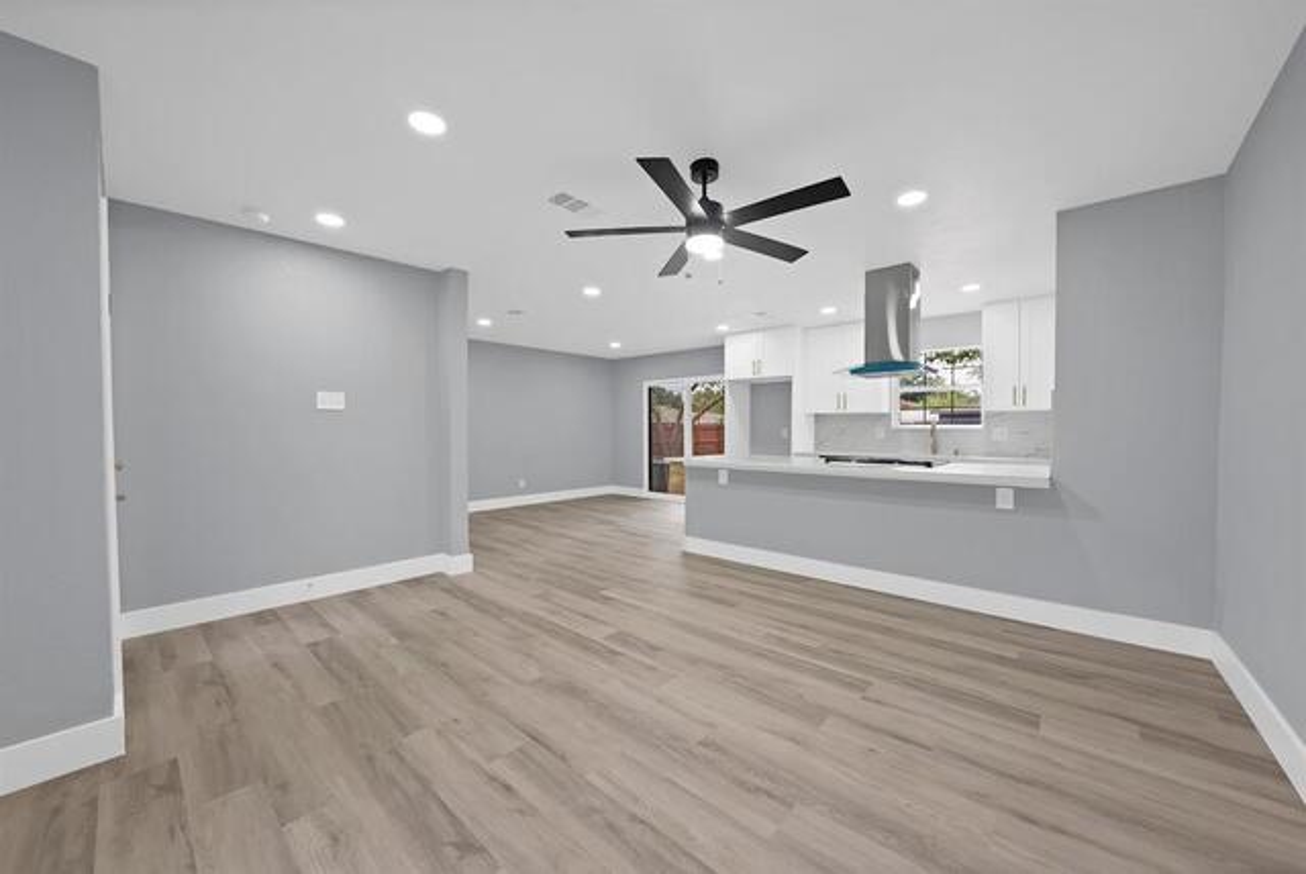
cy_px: 437
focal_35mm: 12
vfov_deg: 90.1
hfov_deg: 112.6
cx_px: 653
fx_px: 436
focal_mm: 12
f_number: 5.6
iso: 640
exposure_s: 1/10
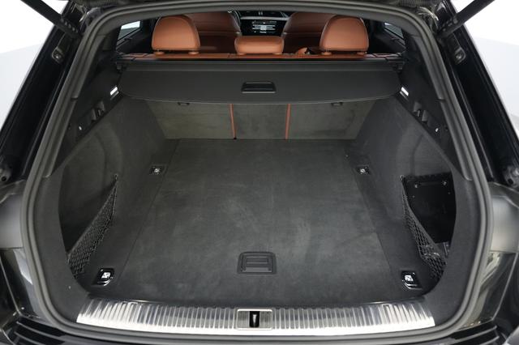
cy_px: 172
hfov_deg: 71.5
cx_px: 260
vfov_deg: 51.2
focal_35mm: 25
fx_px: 360
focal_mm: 25
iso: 10000
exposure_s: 1/160
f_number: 2.8
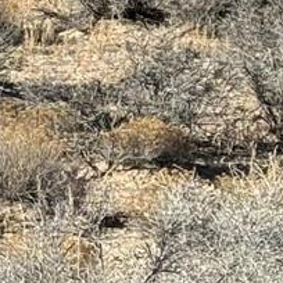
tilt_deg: -6.2
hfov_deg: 5.0
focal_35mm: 332
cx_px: -585
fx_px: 3071
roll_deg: -1.0
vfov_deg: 5.3
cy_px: 68
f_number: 1.78
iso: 64
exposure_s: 1/4049
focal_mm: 6.76
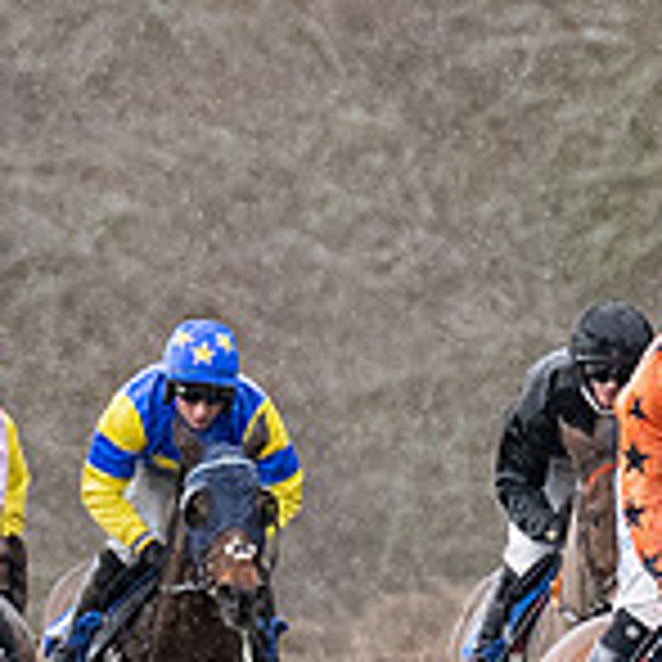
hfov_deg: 1.0
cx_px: 986
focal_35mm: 1737
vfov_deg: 1.0
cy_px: 388
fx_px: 37583
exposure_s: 1/1000
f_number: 2.8
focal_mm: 200
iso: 1600
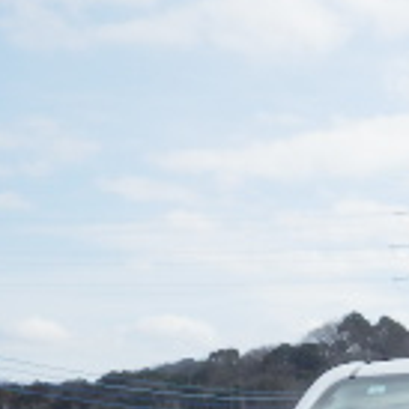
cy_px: 696
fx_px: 1711
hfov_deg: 13.0
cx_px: 579
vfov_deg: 12.6
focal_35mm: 128
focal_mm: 5.5
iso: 250
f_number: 9.1
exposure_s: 1/200
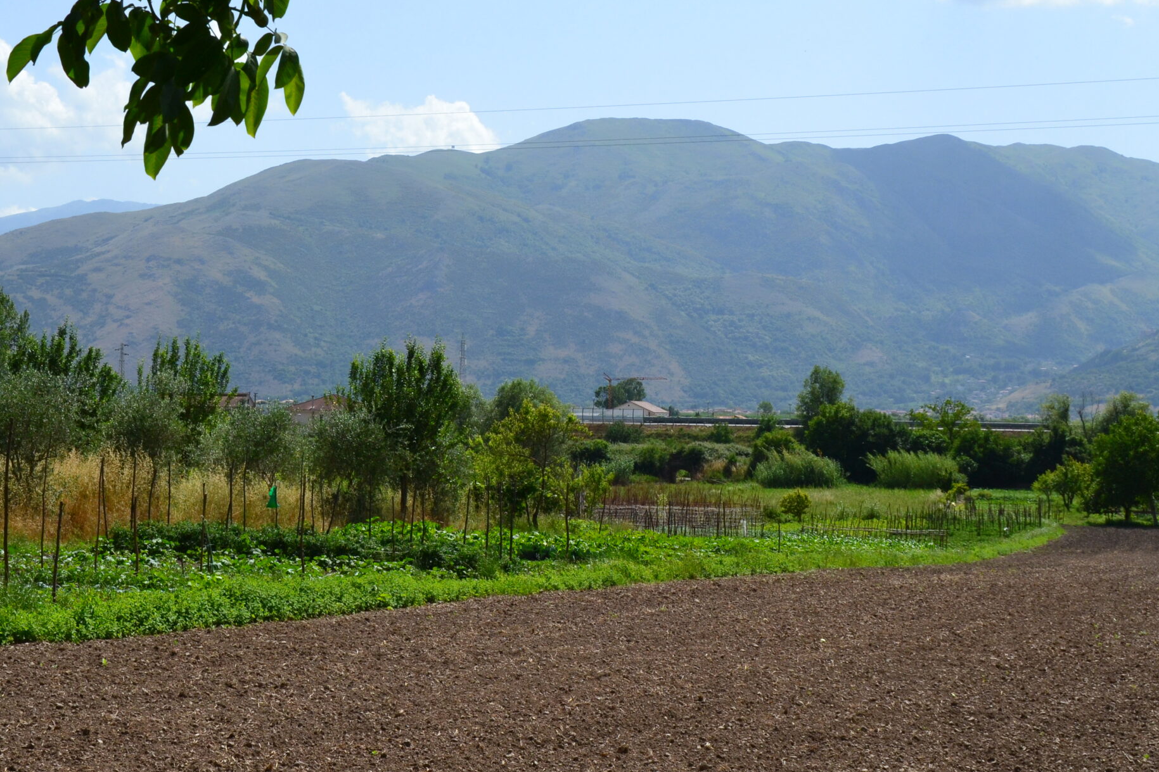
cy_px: 342
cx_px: 385
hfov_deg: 31.6
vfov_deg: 21.6
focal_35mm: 63
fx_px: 2028
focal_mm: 30
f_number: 11
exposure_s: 1/500
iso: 360
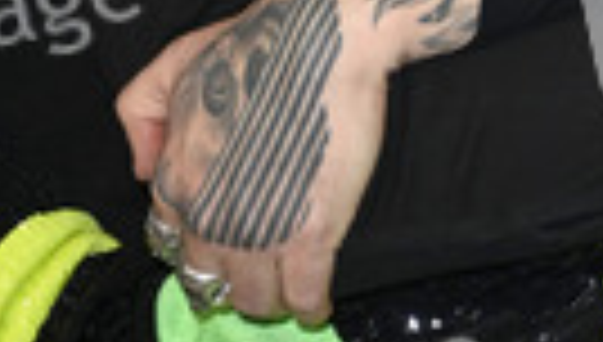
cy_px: -230
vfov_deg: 3.5
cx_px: 400
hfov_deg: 6.2
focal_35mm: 349
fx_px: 5591
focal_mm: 112
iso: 800
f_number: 5.3
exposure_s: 1/200
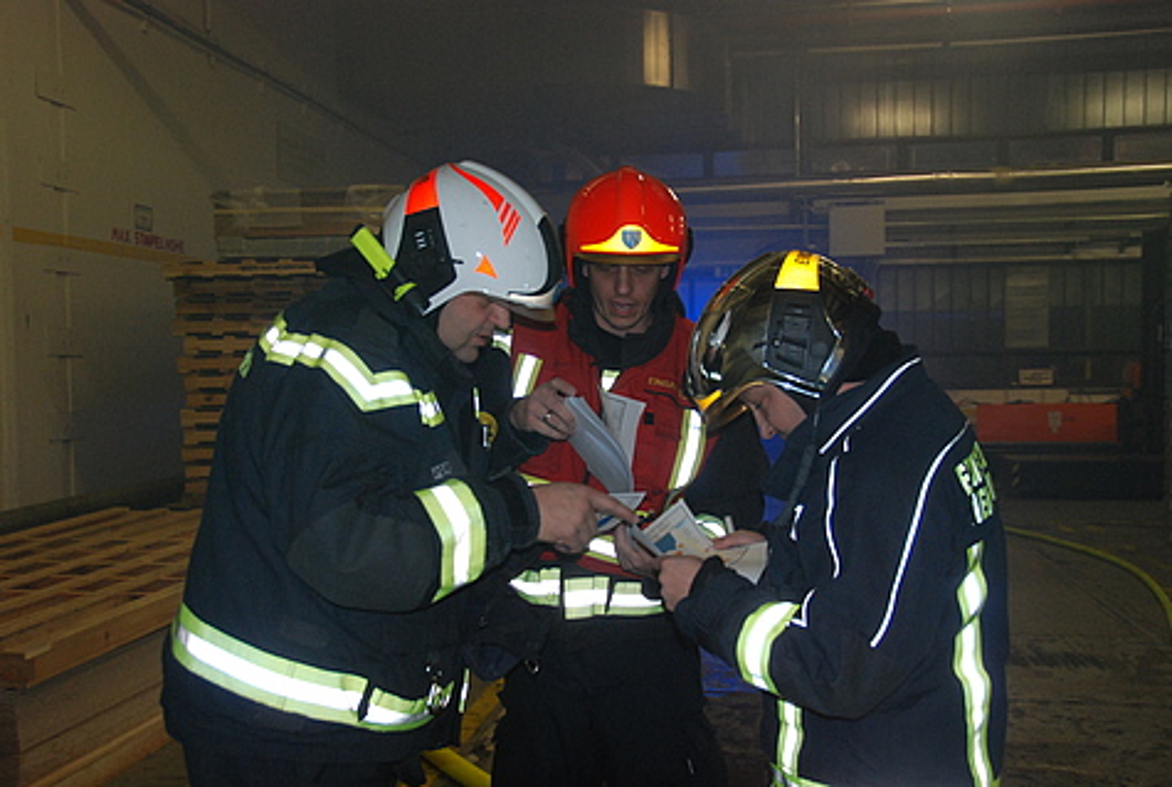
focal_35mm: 39
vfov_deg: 34.4
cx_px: 586
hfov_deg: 49.5
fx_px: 1272
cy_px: 394
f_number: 5
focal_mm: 26
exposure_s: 1/60
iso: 800
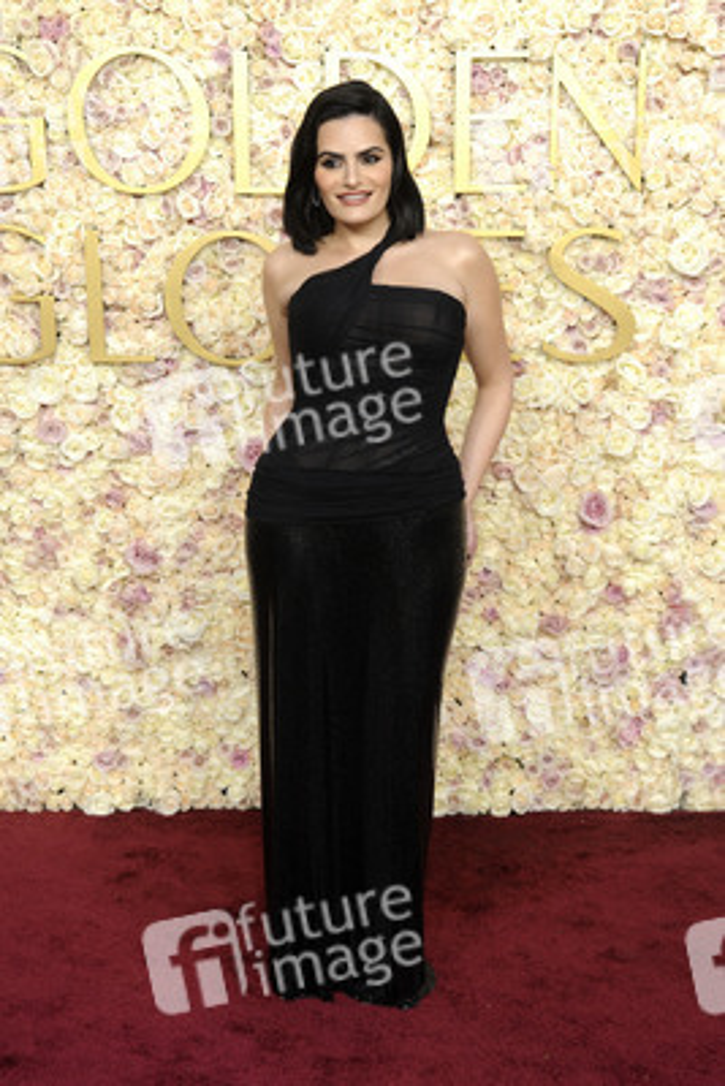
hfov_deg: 24.2
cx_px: 362
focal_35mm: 56
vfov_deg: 35.6
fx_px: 1690
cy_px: 543
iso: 1000
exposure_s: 1/250
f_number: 13
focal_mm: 56
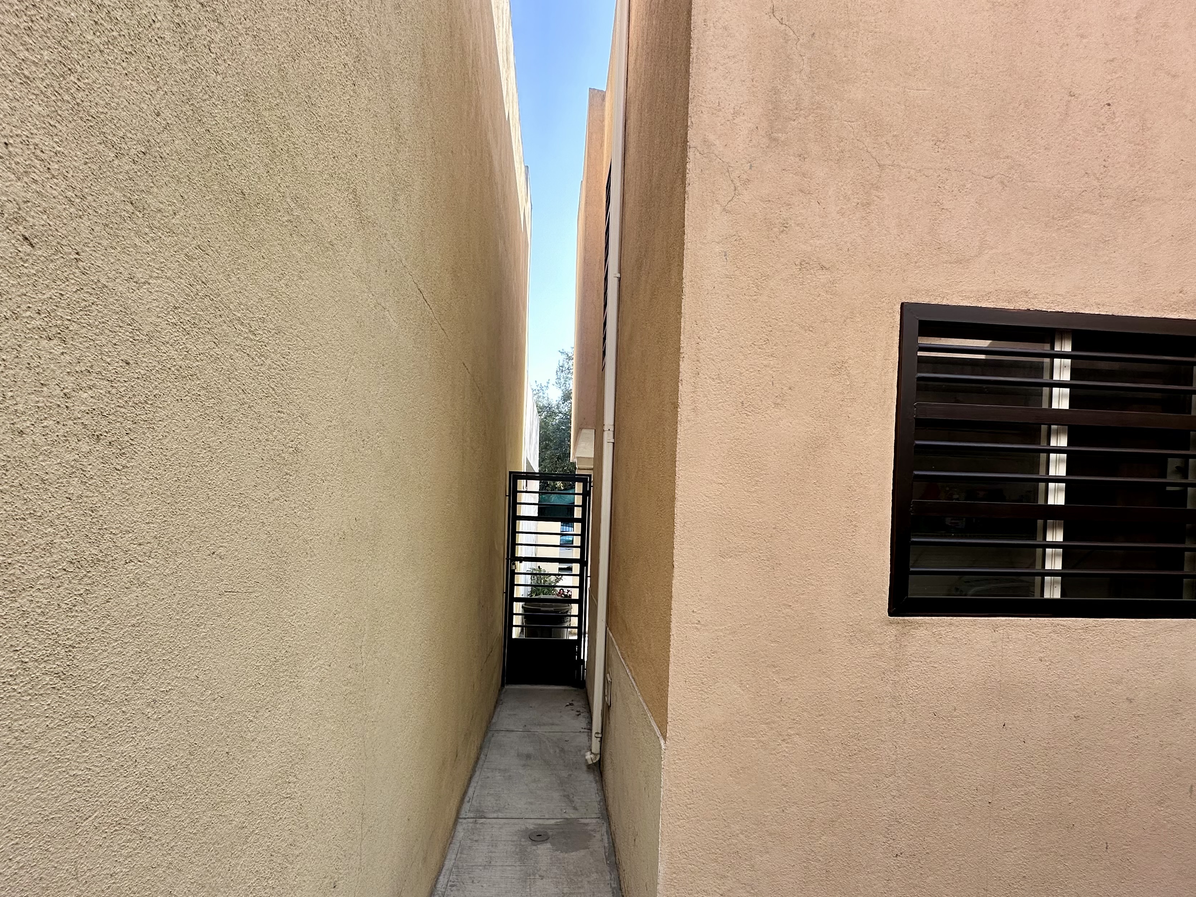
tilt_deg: +0.2
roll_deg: -1.6
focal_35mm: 17
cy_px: 533
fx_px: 587
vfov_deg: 74.0
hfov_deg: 91.0
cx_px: 608
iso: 40
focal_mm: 2.22
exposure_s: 1/316
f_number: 2.2
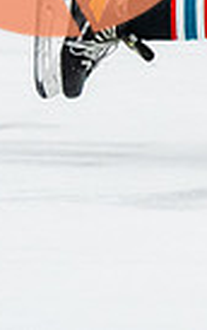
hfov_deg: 1.3
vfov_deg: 2.1
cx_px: 463
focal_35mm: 996
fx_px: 8962
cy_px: -230
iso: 1600
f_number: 2.8
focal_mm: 105
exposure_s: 1/640
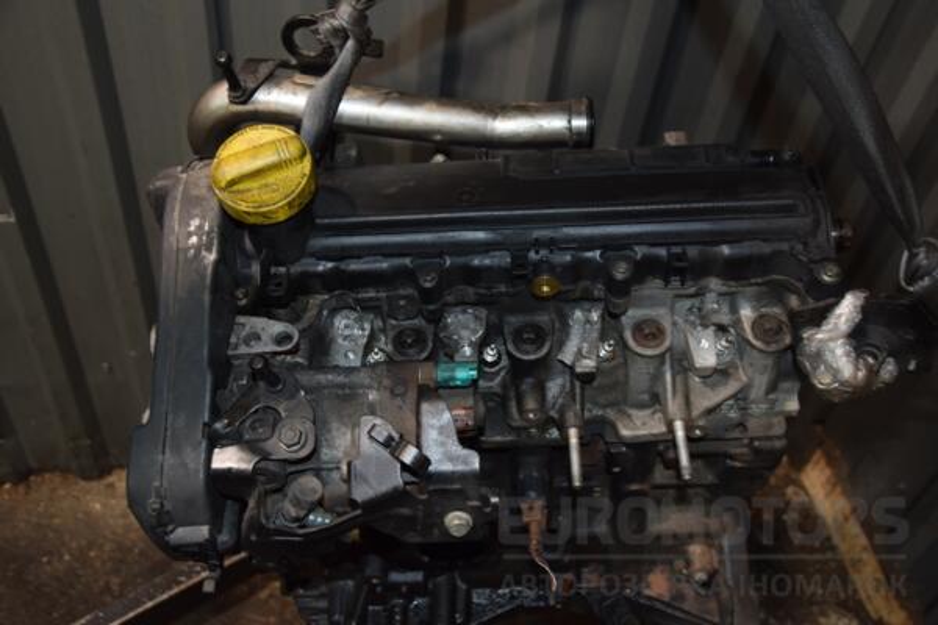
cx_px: 469
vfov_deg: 36.9
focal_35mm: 36
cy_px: 312
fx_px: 938
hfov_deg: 53.1
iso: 800
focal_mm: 24
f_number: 5
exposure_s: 1/60
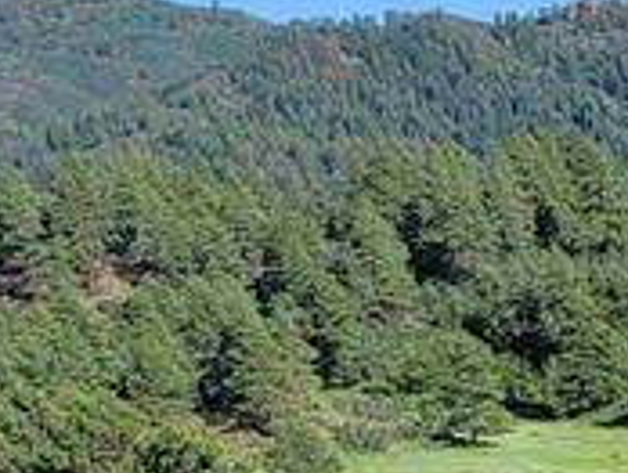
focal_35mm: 141
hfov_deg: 10.5
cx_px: 1808
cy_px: 715
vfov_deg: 10.2
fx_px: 2562
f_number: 1.8
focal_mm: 6.7
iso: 16
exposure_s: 1/701
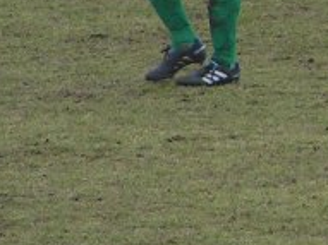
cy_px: -128
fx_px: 12329
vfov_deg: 1.1
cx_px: 433
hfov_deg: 1.5
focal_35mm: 1302
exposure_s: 1/250
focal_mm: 47.6
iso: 100
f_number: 3.5
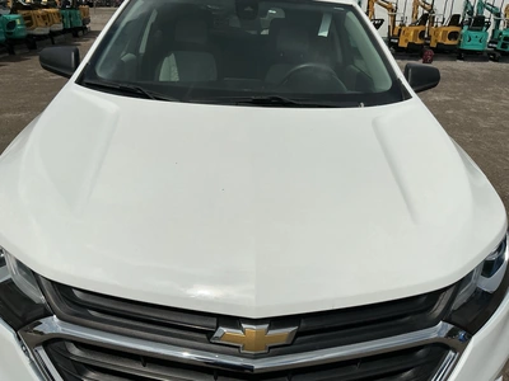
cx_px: 254
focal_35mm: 28
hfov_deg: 63.4
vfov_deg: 49.7
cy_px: 190
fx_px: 412
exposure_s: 1/10204
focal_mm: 3
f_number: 1.8
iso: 25
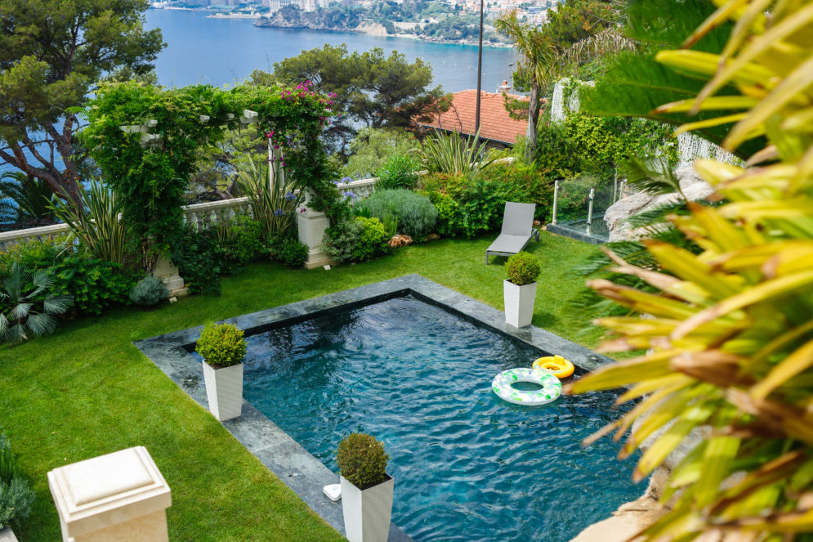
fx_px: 813
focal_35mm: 36
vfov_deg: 36.9
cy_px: 276
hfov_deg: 53.1
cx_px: 401
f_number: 4
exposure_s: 1/4000
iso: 640
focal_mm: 35
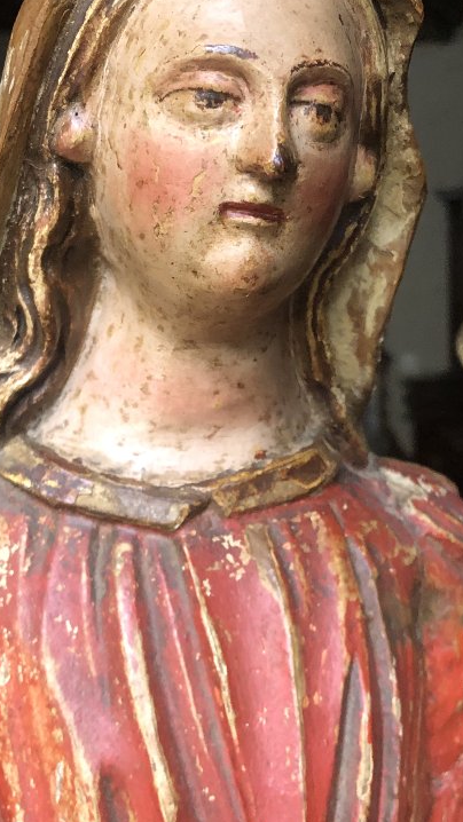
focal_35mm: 51
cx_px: 269
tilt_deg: -3.2
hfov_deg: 23.5
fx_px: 1113
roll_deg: +1.7
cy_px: 387
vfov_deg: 40.6
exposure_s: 1/15
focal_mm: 4
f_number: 1.8
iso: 100
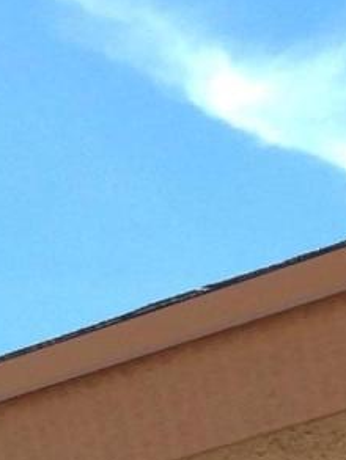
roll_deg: +1.2
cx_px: 102
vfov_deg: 7.3
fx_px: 2996
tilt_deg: -1.9
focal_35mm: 225
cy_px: 1562
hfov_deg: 6.6
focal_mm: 4.12
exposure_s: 1/547
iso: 50
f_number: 2.4
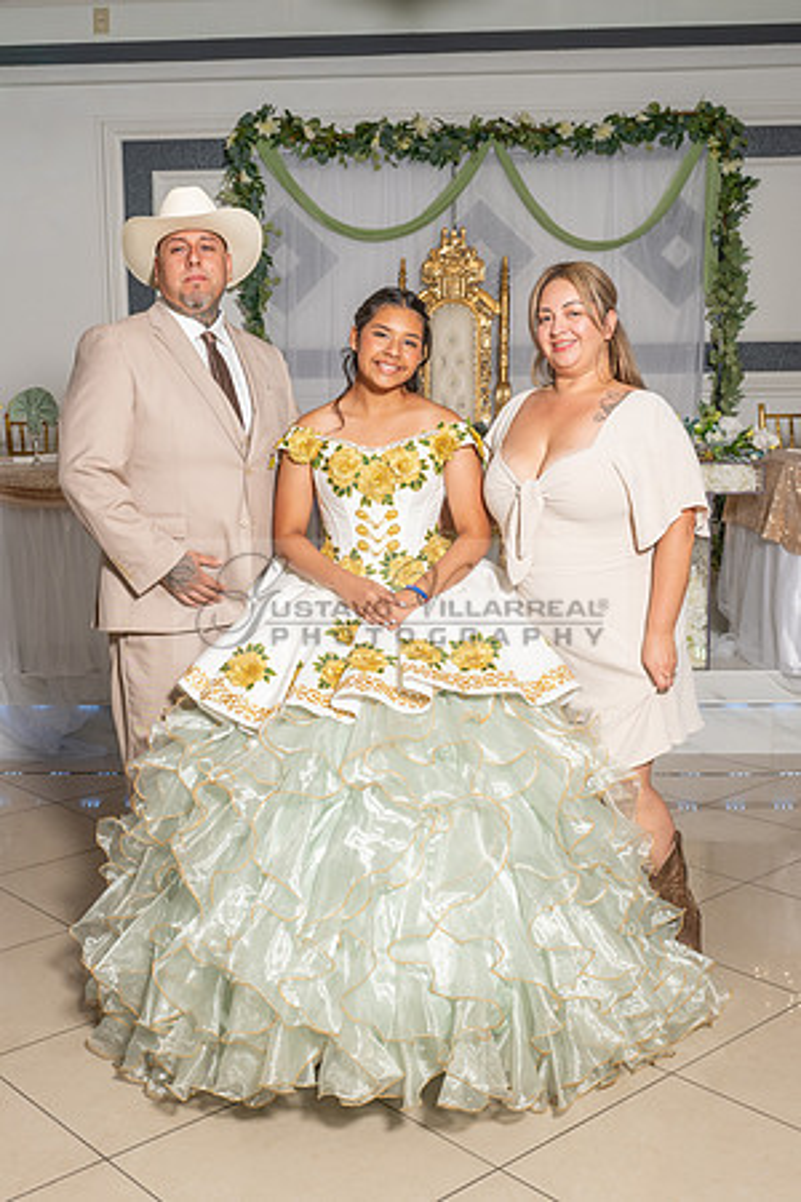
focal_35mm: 44
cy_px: 576
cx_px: 363
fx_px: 1467
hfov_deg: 30.5
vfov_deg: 44.5
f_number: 6.3
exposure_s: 1/200
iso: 200
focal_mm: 27
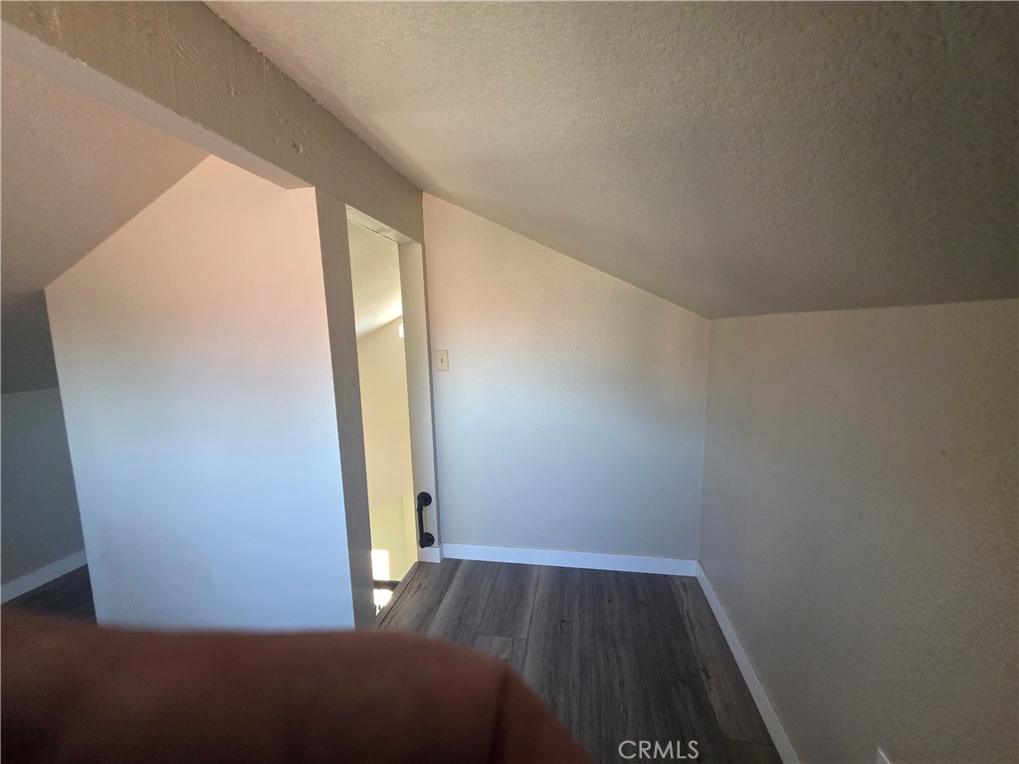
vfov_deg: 89.9
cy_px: 382
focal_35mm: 13
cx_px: 510
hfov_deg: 106.2
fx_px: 383
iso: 500
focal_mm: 2.2
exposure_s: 1/100
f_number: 1.9
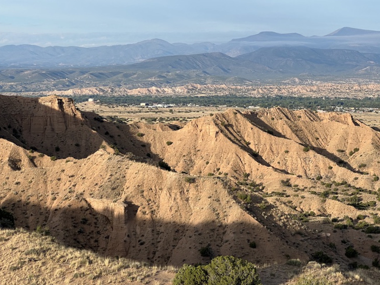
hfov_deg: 18.5
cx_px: 257
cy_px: 147
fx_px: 1164
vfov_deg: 14.0
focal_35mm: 106
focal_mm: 9
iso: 32
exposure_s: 1/475
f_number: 2.8
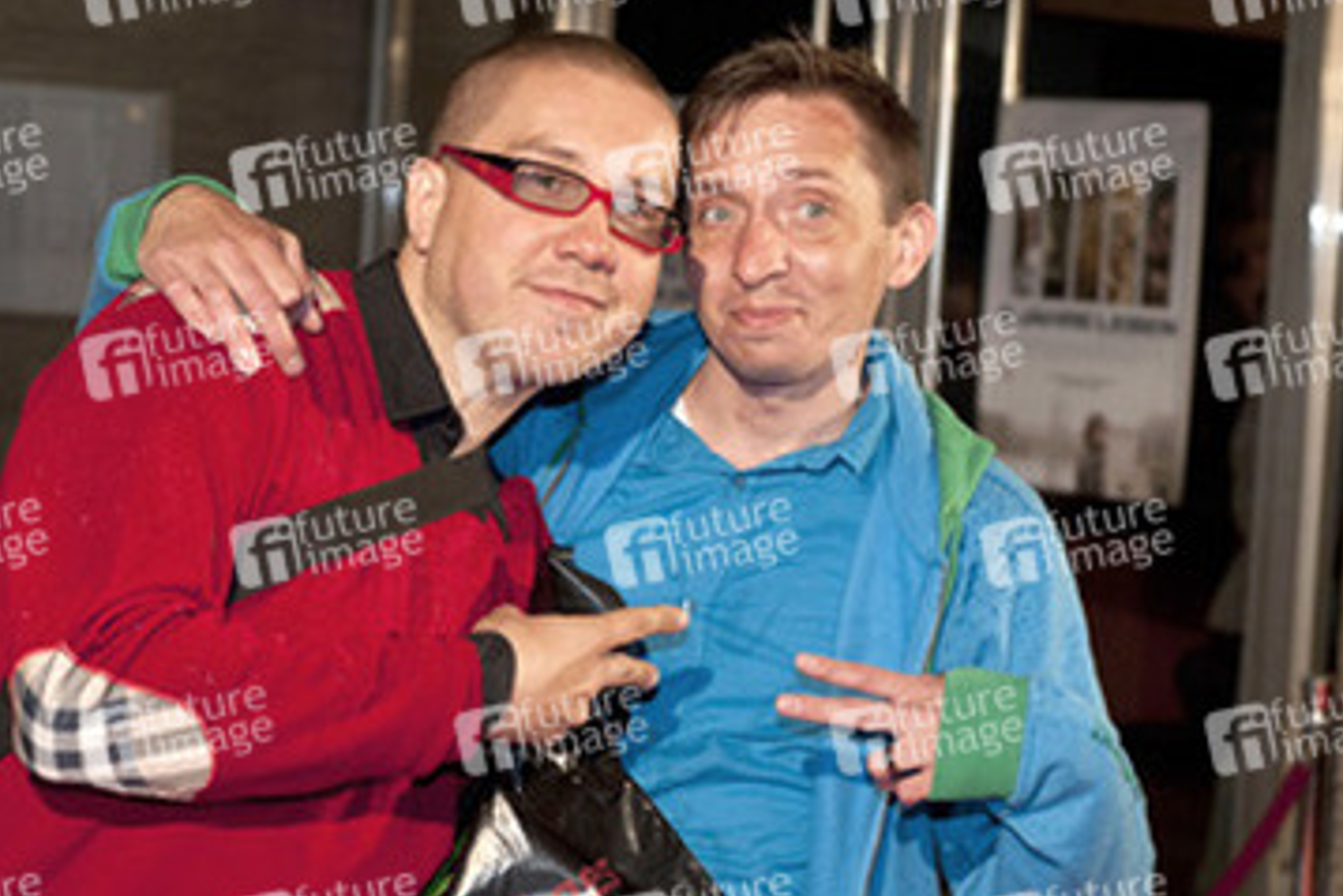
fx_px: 3284
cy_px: 450
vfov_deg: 15.5
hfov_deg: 23.1
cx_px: 600
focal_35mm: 88
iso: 1600
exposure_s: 1/250
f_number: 5
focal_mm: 70
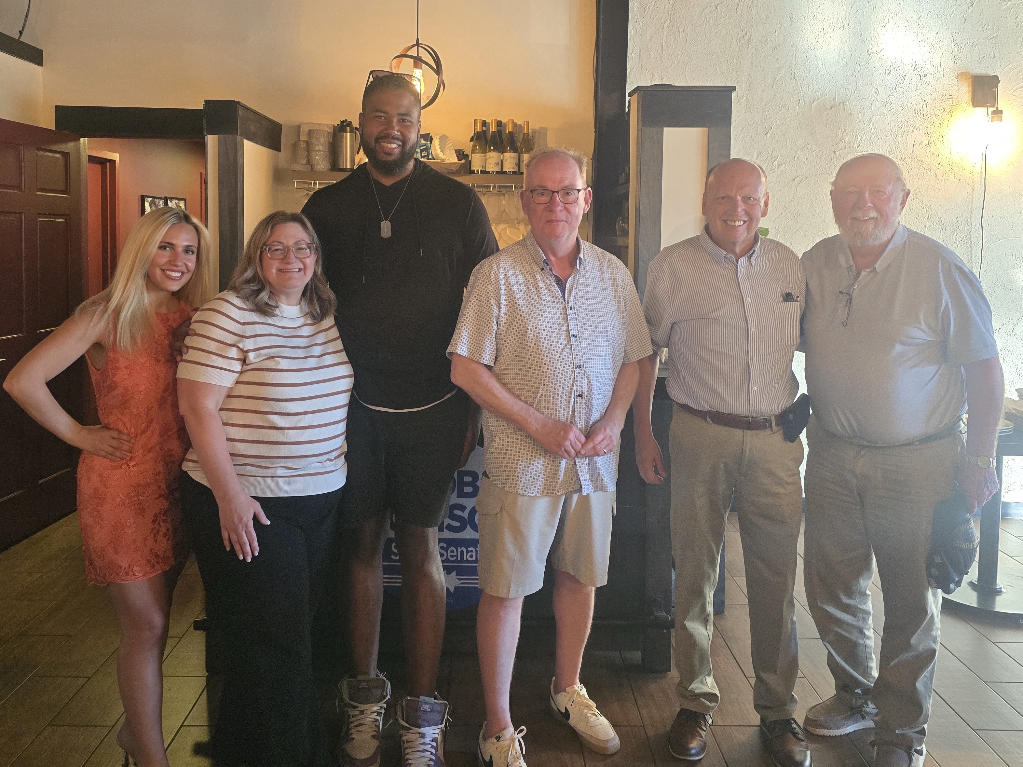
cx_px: 512
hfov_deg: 73.9
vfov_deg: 58.9
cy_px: 384
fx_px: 680
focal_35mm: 23
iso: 640
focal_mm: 6.3
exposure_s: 1/120
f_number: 1.7
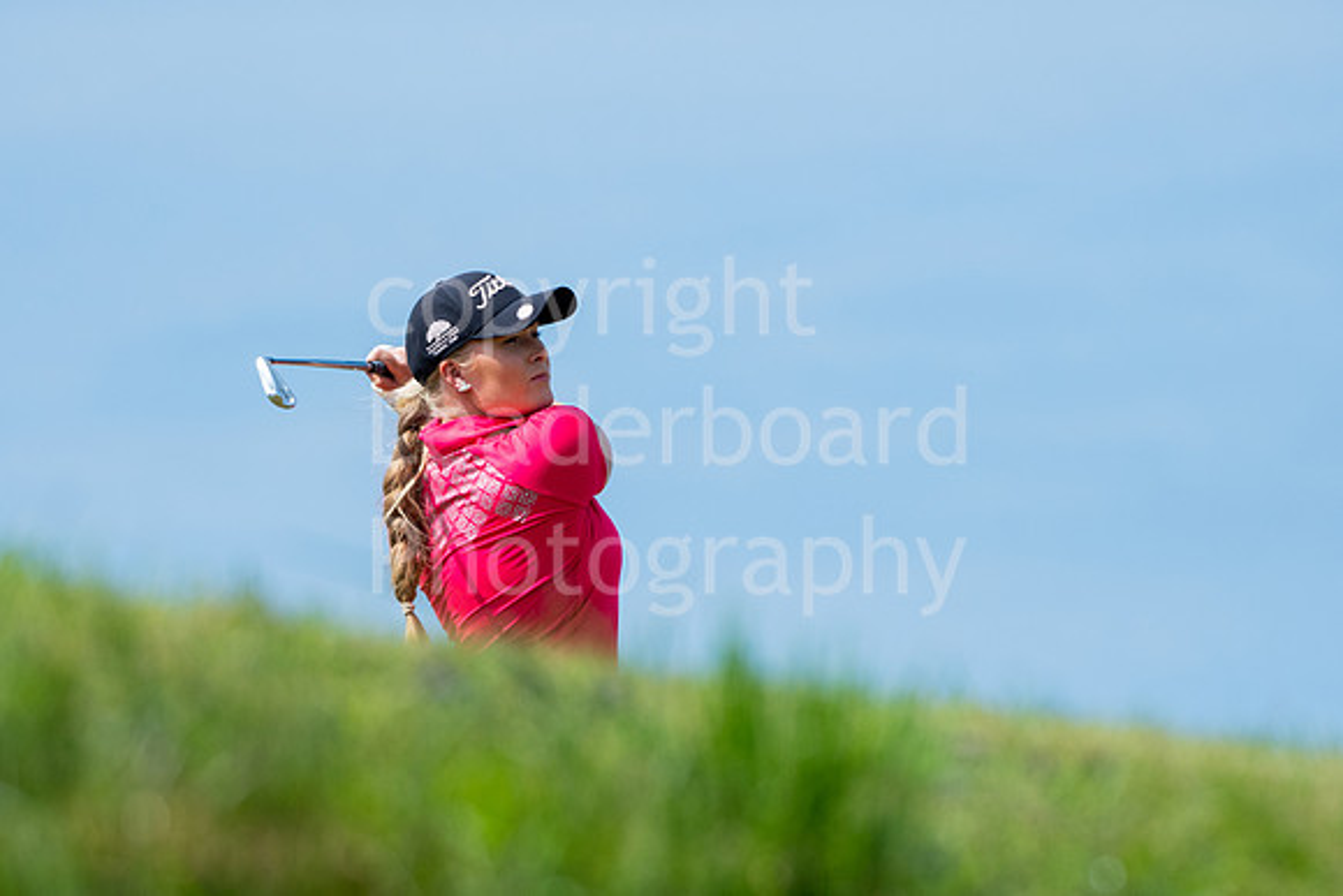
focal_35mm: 360
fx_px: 13433
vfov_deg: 3.8
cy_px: 448
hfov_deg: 5.7
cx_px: 672
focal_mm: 240
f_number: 5.6
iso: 640
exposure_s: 1/2500
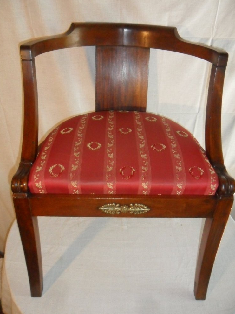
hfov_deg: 49.8
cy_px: 156
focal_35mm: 28
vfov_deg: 63.4
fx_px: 253
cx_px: 120
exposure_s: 1/45
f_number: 3.5
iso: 400
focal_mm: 4.9
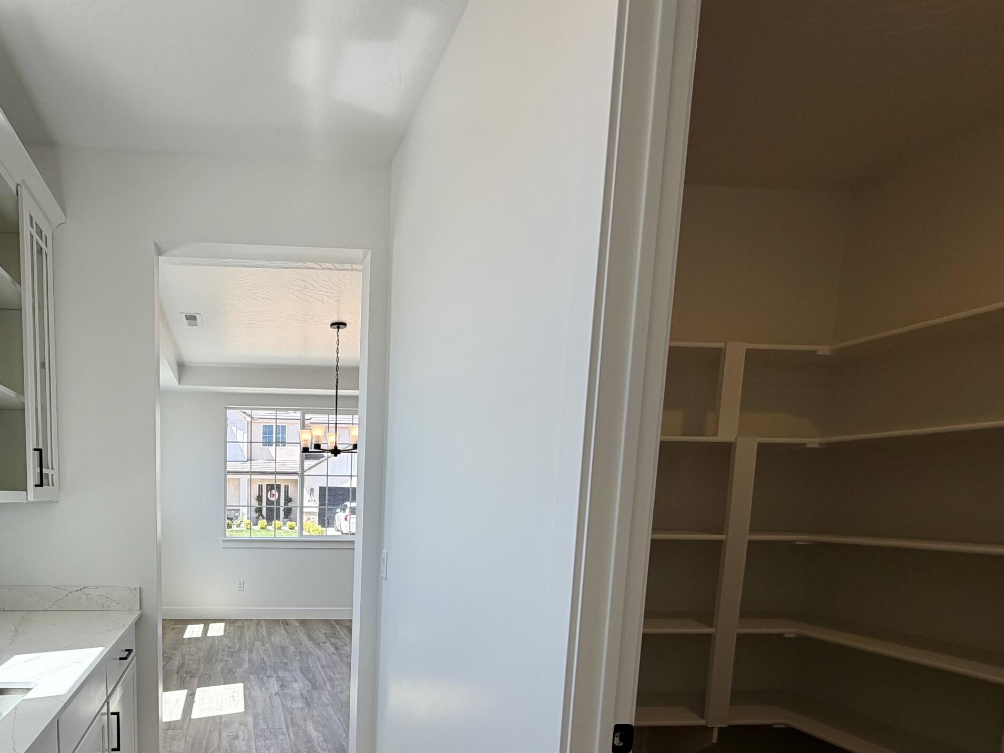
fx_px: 638
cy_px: 577
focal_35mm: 22
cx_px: 281
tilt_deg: -6.9
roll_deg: -0.3
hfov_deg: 72.3
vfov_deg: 57.6
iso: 25
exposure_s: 1/120
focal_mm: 2.22
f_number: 2.2
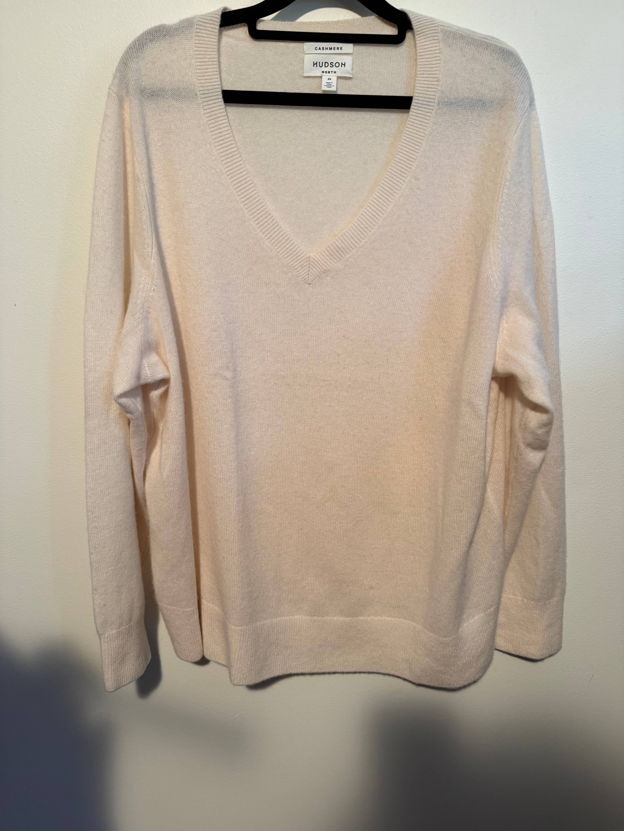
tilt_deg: -13.5
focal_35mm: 24
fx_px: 577
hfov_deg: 56.8
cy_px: 416
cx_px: 312
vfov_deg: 71.6
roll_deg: +0.1
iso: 250
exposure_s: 1/60
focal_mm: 6.76
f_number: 1.78
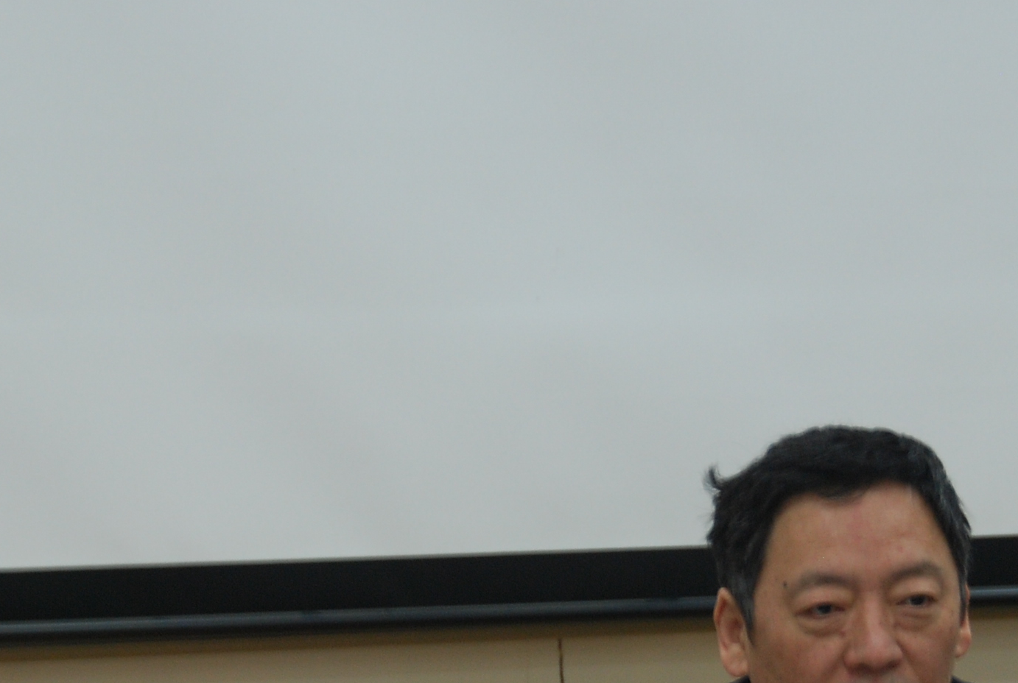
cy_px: 654
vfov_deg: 6.3
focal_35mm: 220
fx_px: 6235
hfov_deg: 9.3
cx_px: 590
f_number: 5
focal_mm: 70
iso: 400
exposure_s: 1/10
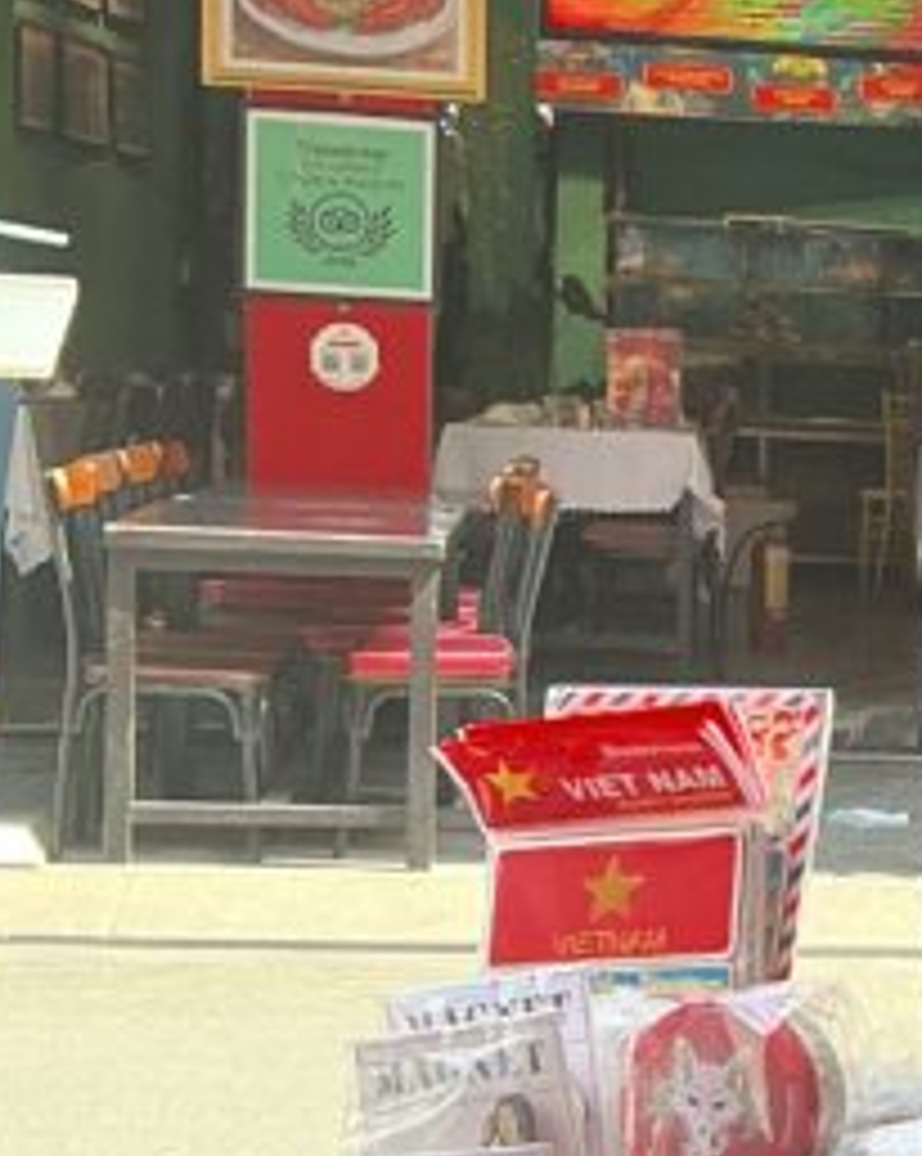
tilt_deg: -5.3
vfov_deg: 17.0
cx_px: 1664
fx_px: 3861
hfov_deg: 12.4
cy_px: 783
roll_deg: -1.9
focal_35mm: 113
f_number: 1.8
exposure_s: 1/100
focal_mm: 3
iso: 50
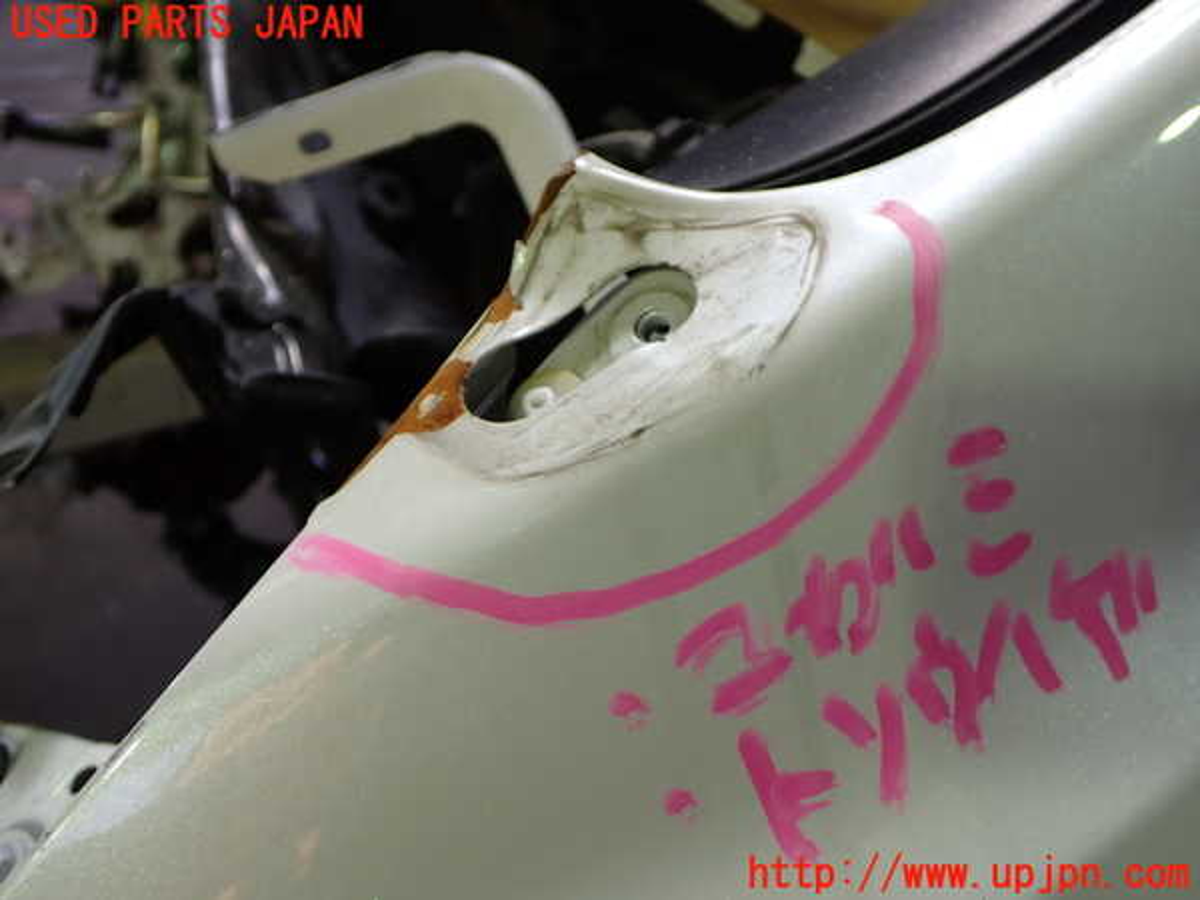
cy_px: 450
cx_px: 600
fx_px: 1109
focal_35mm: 32
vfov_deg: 44.2
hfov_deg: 56.8
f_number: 2.4
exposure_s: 1/60
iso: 160
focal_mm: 5.79
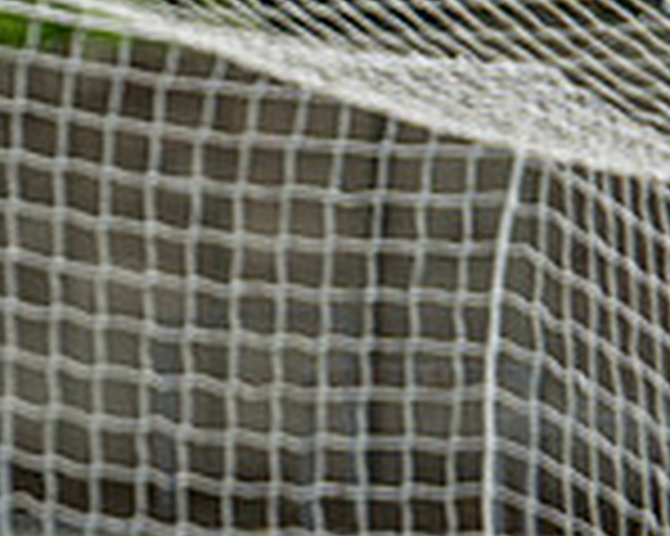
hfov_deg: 4.1
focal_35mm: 466
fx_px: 9234
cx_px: -1115
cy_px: 658
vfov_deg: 3.3
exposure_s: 1/6400
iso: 100
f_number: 1.6
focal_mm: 85
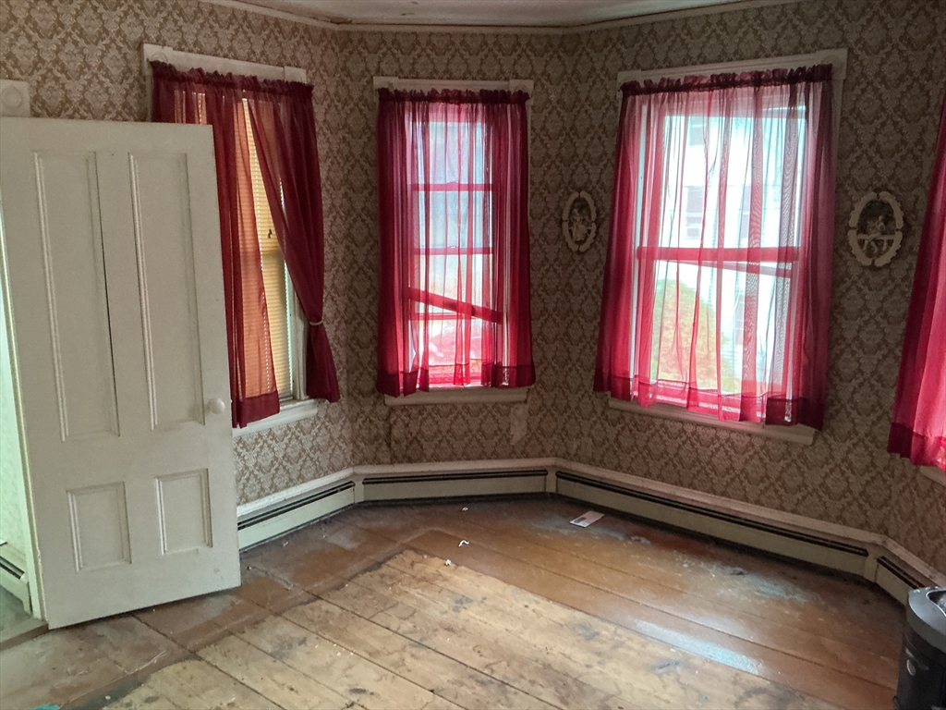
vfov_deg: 48.2
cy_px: 355
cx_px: 473
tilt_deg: -9.3
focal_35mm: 29
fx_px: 793
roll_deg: +0.0
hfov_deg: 61.7
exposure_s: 1/60
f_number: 1.8
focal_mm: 3
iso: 250
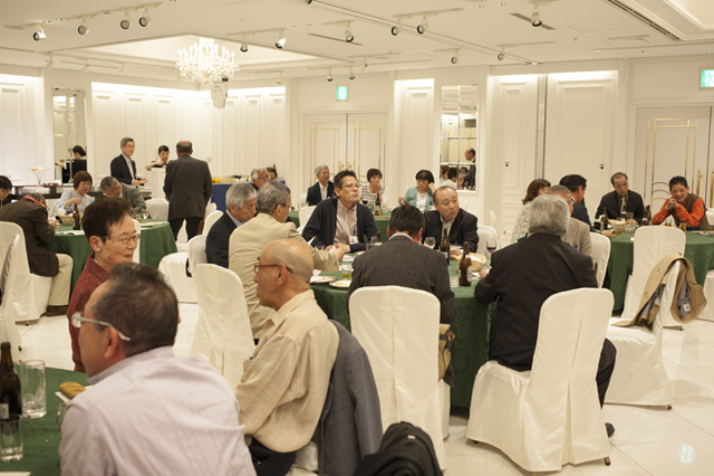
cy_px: 238
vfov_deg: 37.8
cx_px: 357
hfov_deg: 54.5
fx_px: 694
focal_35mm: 35
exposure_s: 1/100
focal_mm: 35
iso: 900
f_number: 5.6
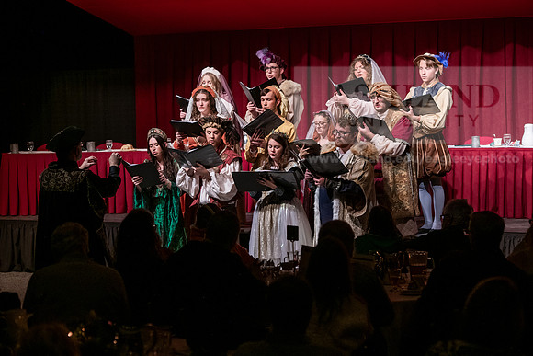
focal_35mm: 98
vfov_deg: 14.0
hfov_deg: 20.8
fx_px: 1451
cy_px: 178
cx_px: 266
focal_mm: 98
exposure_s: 1/200
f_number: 4
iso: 2000
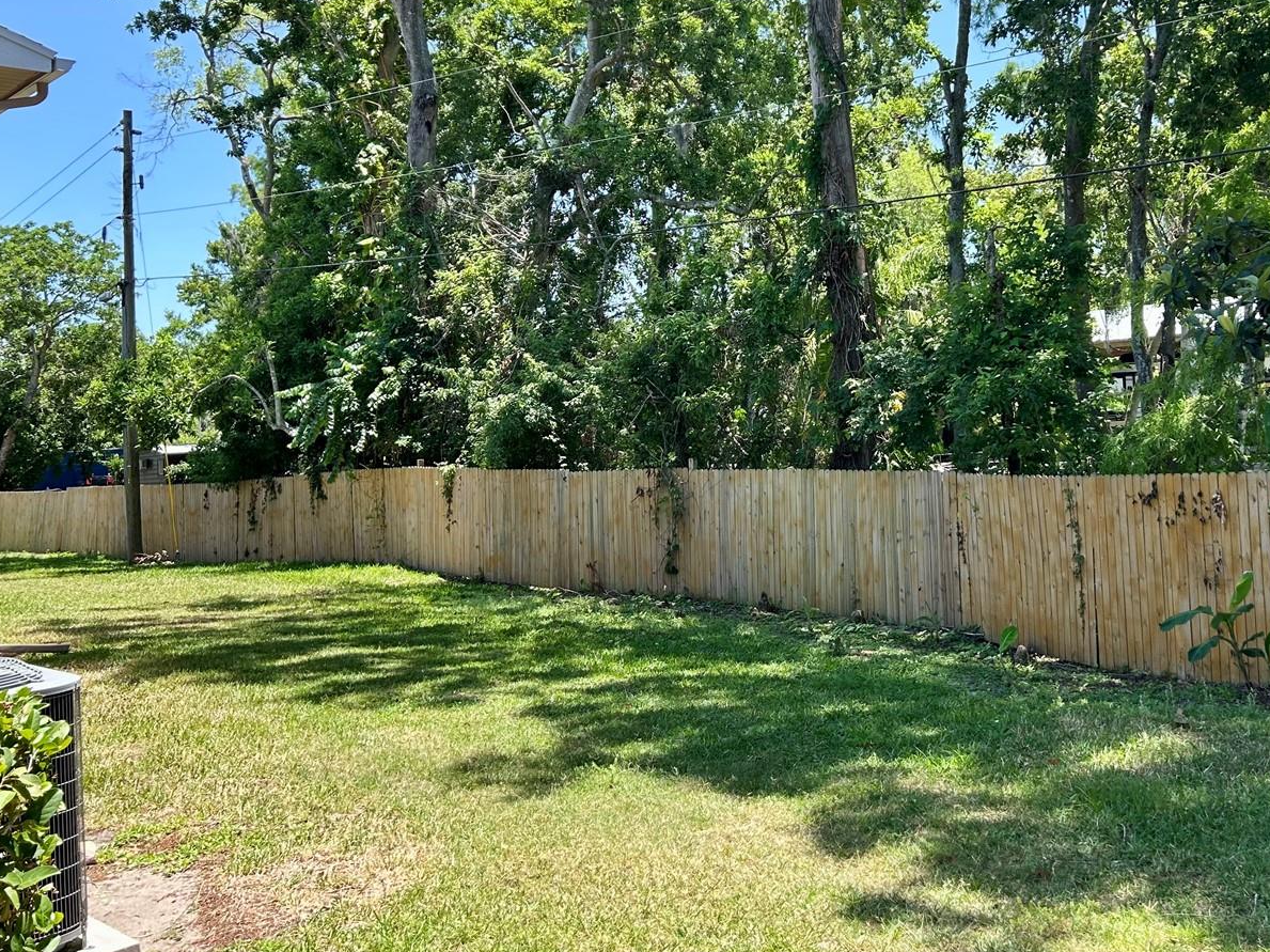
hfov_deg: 51.7
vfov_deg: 40.5
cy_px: 371
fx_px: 1284
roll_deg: +3.6
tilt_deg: +2.3
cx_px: 837
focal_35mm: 35
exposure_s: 1/909
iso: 50
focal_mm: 5.7
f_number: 1.5
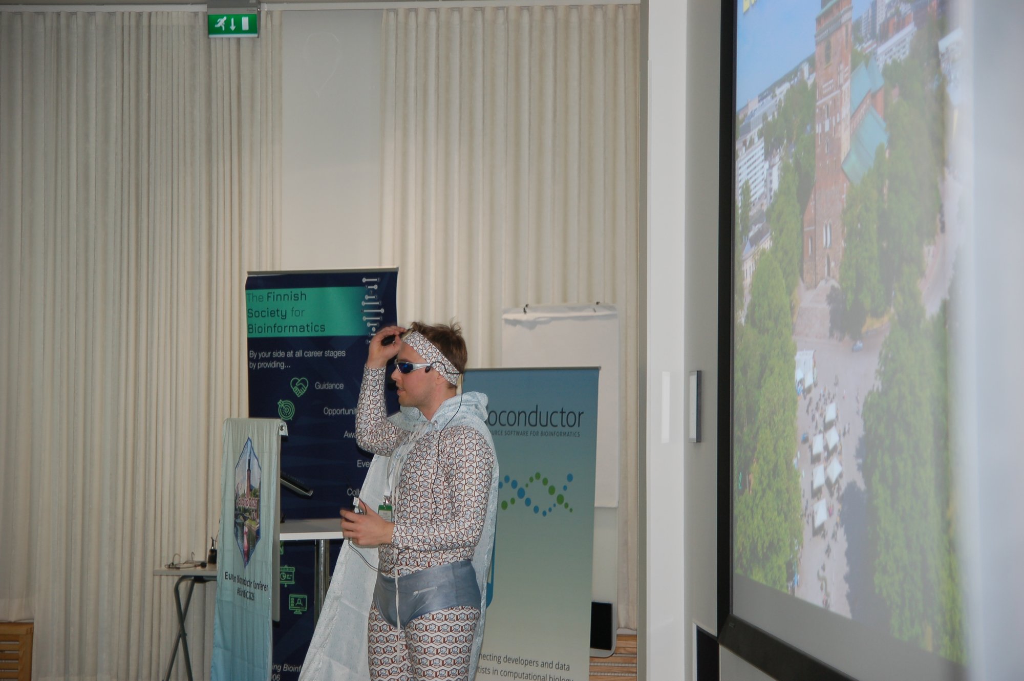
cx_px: 512
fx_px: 2132
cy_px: 340
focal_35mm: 75
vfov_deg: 18.2
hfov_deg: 27.0
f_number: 2.8
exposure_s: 1/60
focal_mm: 50
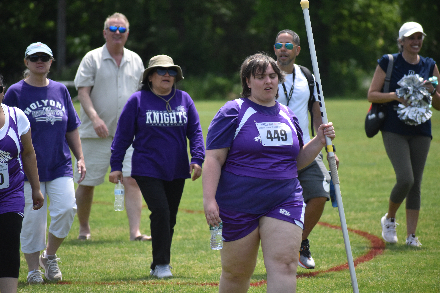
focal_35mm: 315
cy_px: 146
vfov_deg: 4.4
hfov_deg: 6.5
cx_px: 220
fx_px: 3850
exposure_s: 1/4000
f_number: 5.6
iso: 1400
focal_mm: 210
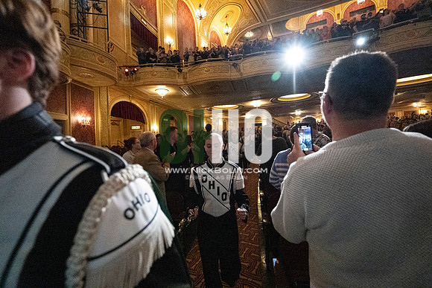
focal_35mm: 16
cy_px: 144
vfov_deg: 72.1
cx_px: 216
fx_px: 198
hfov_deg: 95.0
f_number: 4
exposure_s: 1/400
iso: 40637
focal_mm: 16.5
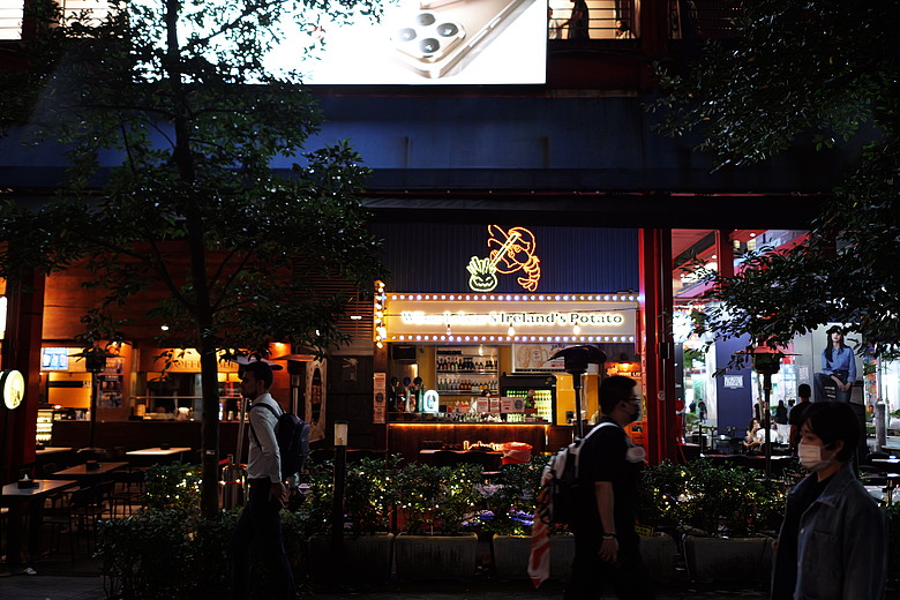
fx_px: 875
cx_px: 450
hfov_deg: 54.4
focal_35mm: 35
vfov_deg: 37.9
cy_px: 300
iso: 2000
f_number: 2.2
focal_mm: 35
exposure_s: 1/125
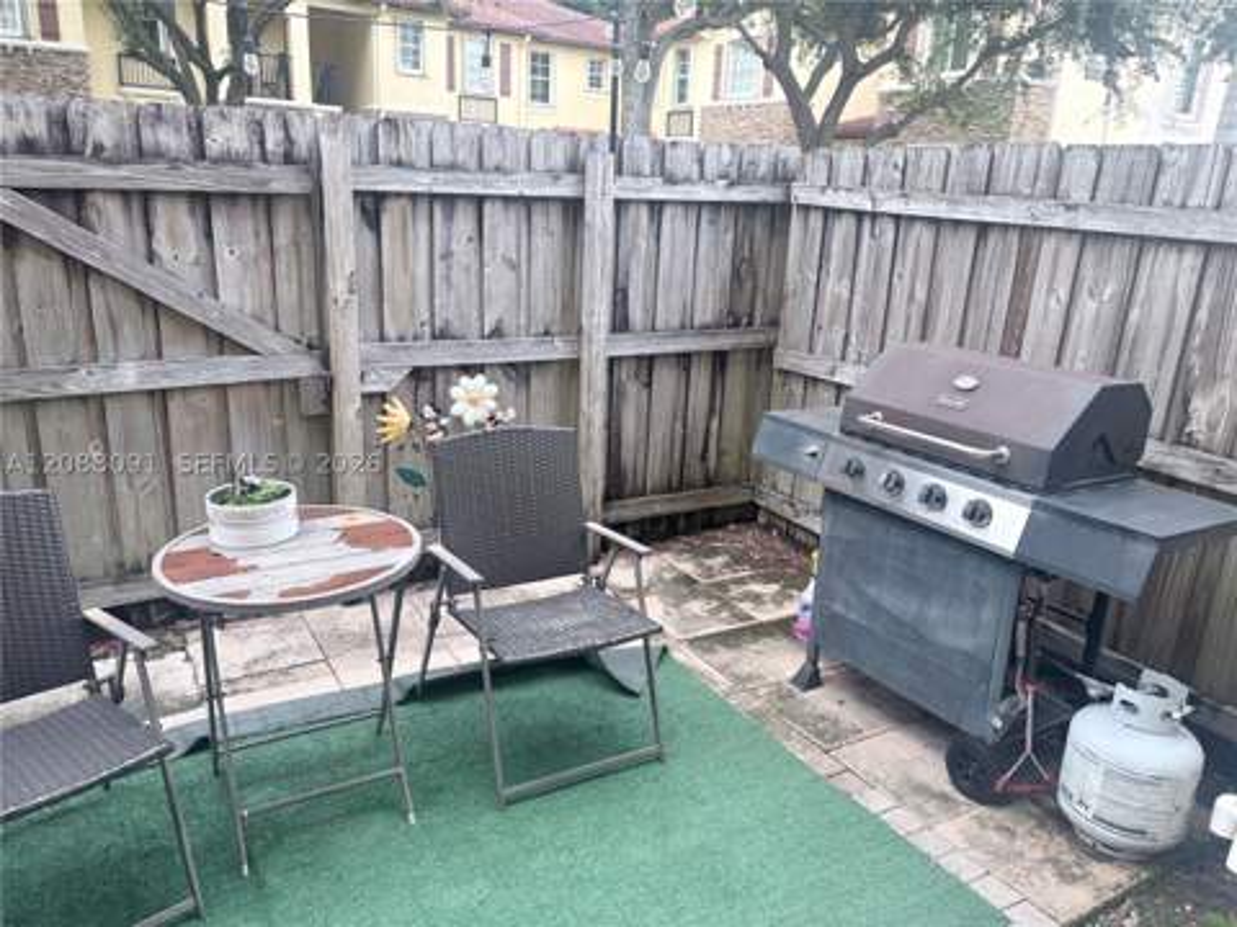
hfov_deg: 67.3
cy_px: 464
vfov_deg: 53.1
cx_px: 618
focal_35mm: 26
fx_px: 929
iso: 40
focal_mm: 5.96
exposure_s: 1/291
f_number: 1.6
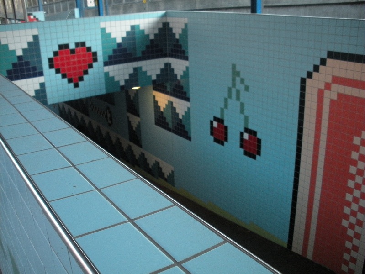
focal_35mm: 35
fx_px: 369
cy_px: 137
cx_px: 182
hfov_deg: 52.6
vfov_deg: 40.7
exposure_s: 1/53.8
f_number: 3.5
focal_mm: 6.3
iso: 400
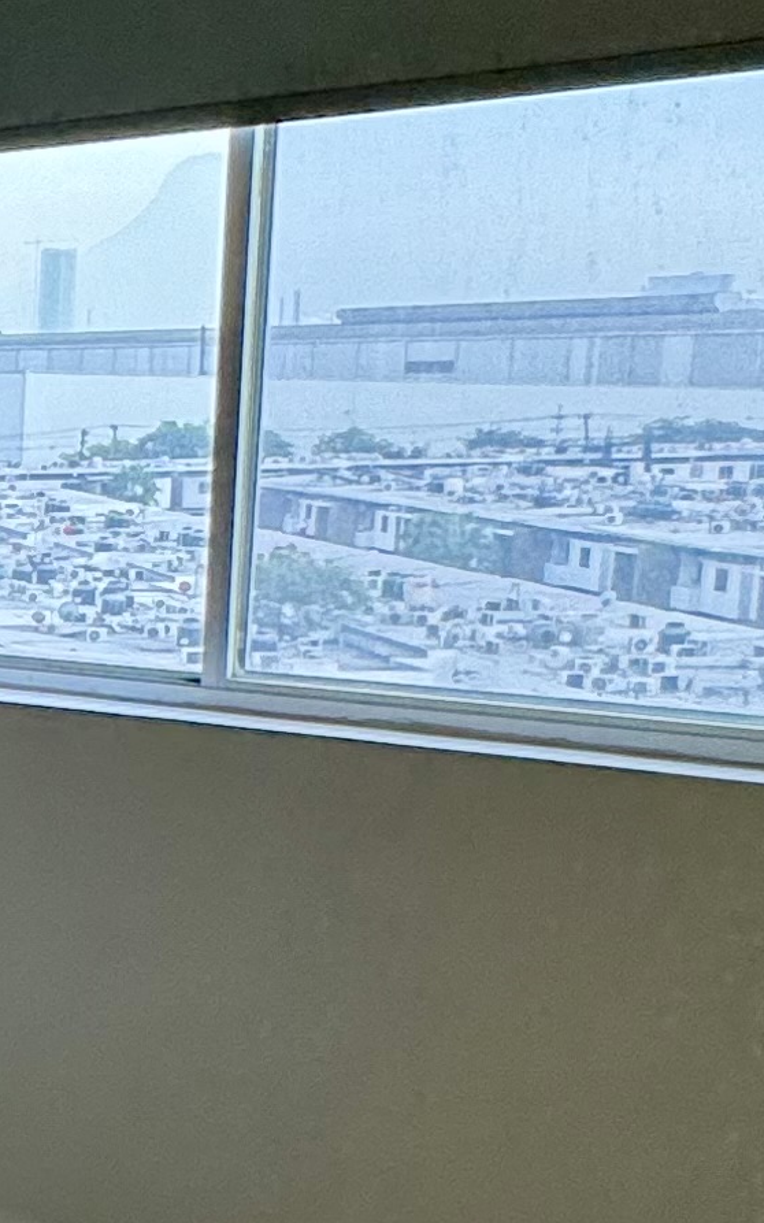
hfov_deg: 14.4
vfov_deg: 30.5
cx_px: -956
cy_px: 742
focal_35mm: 67
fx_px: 2232
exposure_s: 1/120
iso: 125
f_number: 2.2
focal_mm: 2.22
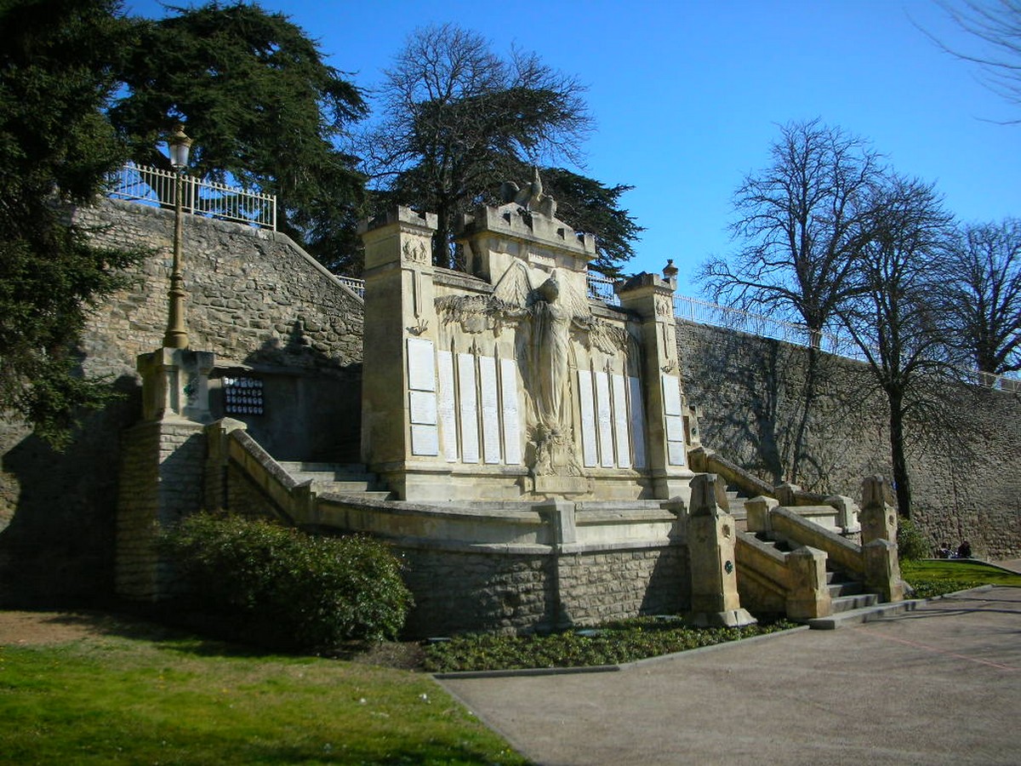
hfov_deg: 52.6
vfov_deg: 40.7
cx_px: 510
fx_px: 1032
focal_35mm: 35
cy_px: 383
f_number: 8.5
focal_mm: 5.8
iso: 50
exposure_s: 1/165
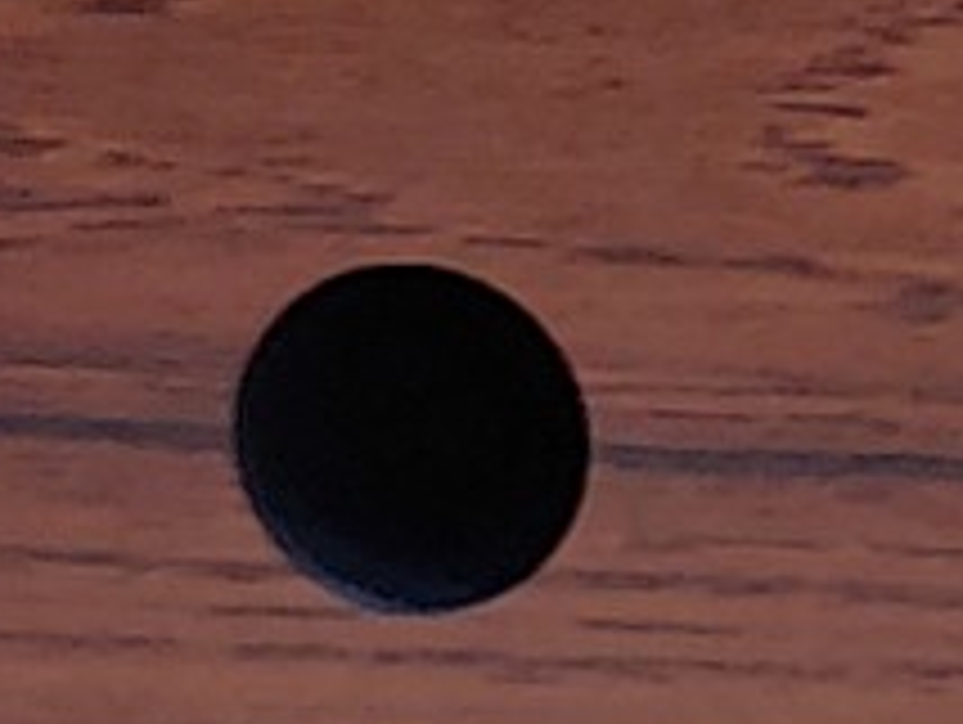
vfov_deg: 5.7
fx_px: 7297
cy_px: 400
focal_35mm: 262
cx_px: 2376
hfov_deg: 7.1
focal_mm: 4.36
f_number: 1.8
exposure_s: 1/66
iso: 50
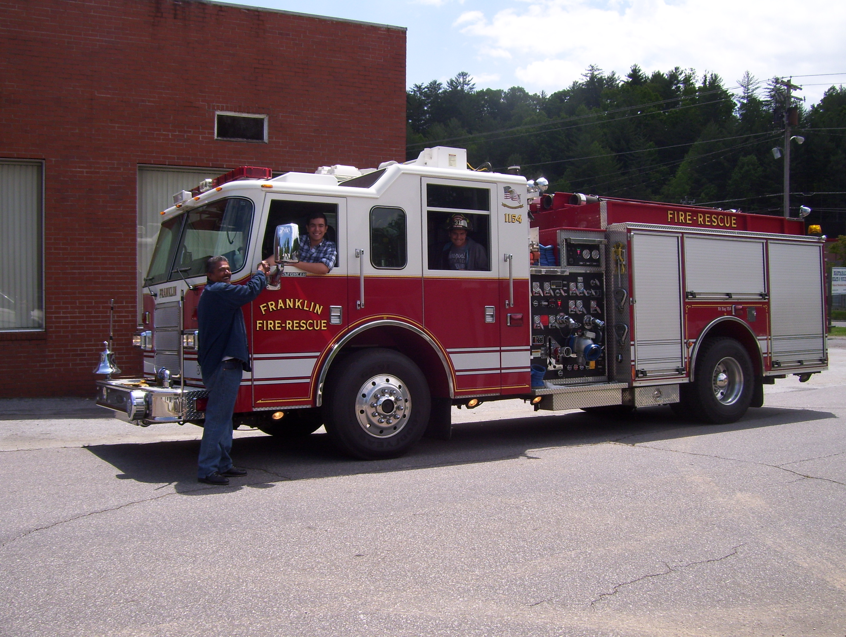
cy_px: 318
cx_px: 423
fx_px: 881
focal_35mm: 36
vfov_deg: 39.7
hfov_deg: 51.3
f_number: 4.8
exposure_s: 1/400
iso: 80
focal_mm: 6
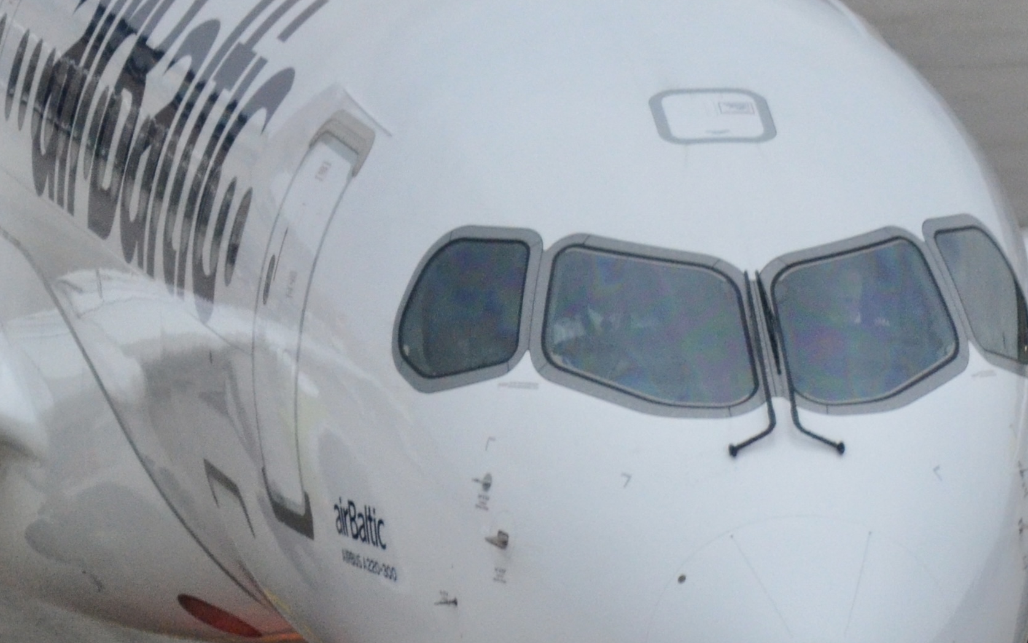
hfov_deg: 2.9
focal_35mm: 715
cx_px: 390
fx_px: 20040
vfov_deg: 1.8
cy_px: 426
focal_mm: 175
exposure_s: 1/500
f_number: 5.3
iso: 2000
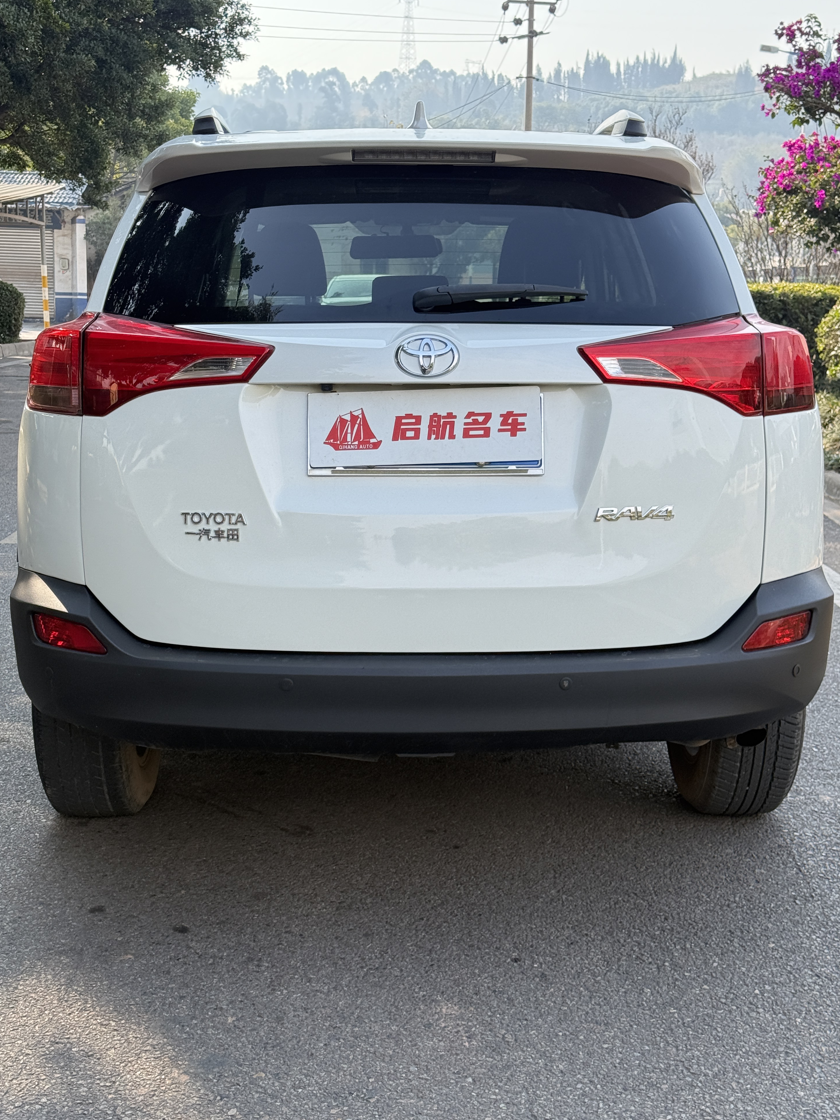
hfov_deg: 29.1
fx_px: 1618
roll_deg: -1.8
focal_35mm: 50
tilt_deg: -8.4
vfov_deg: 38.2
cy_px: 538
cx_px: 421
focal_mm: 6.76
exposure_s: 1/1100
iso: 64
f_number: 1.78
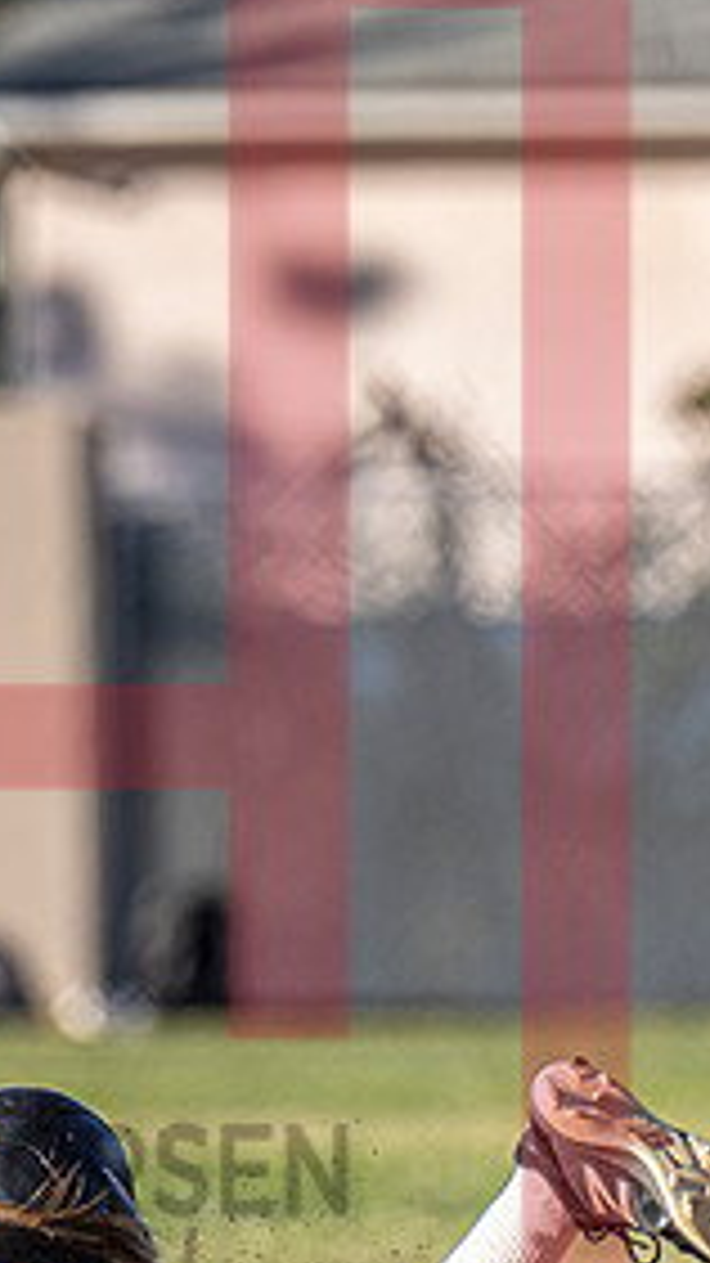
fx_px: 25980
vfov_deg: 2.8
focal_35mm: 776
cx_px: 182
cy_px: 882
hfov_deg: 1.6
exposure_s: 1/2500
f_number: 2.8
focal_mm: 200
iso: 200
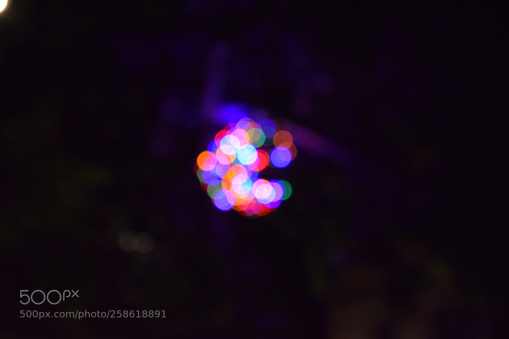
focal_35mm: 82
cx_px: 254
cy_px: 170
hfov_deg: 24.6
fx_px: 1166
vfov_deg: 16.5
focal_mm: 55
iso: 3600
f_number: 5.6
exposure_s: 1/60
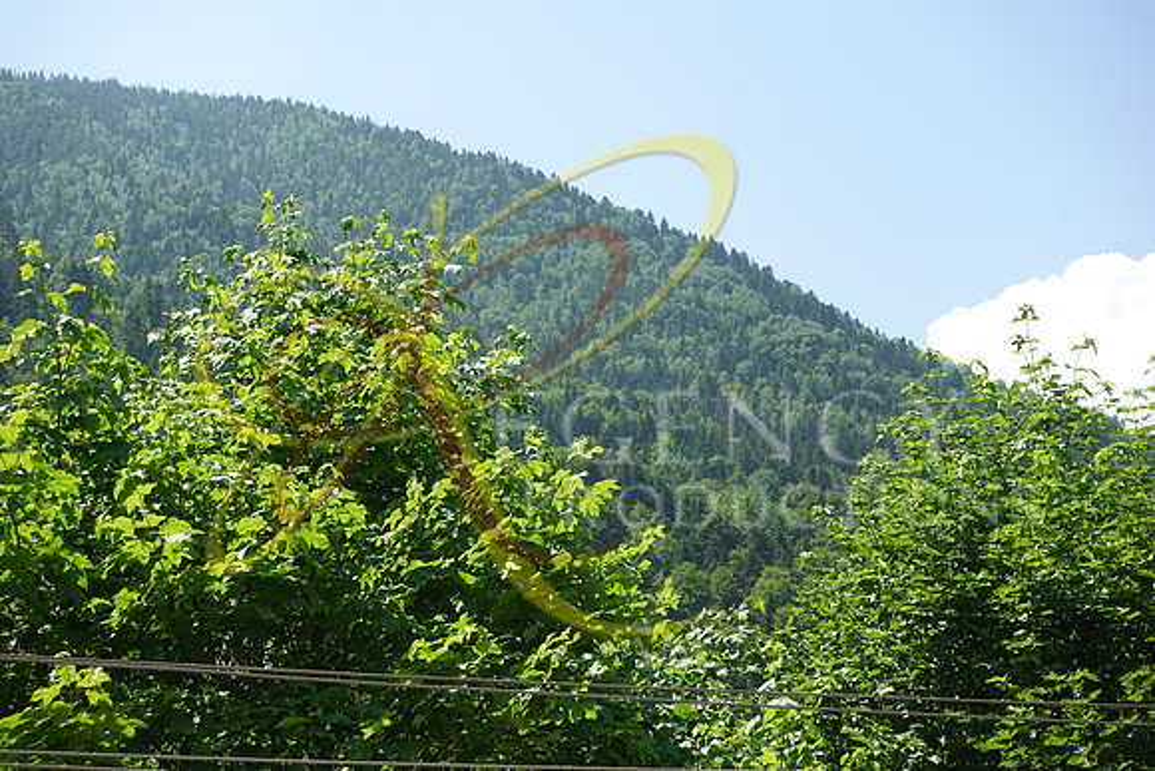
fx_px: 2214
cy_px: 386
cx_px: 578
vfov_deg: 19.7
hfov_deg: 29.2
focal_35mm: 69
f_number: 5.6
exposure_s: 1/320
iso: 125
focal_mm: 25.67
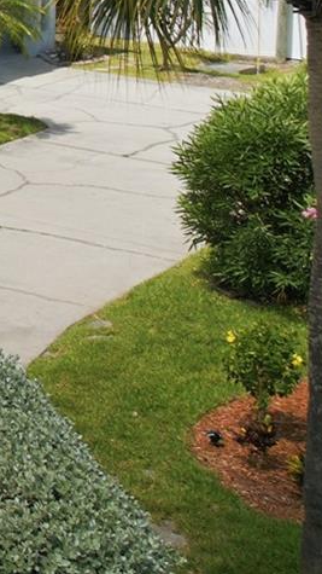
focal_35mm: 88
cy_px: -92
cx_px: -446
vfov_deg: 22.5
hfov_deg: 11.4
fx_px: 1336
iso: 100
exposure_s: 1/4000
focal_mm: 12.3
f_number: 2.8
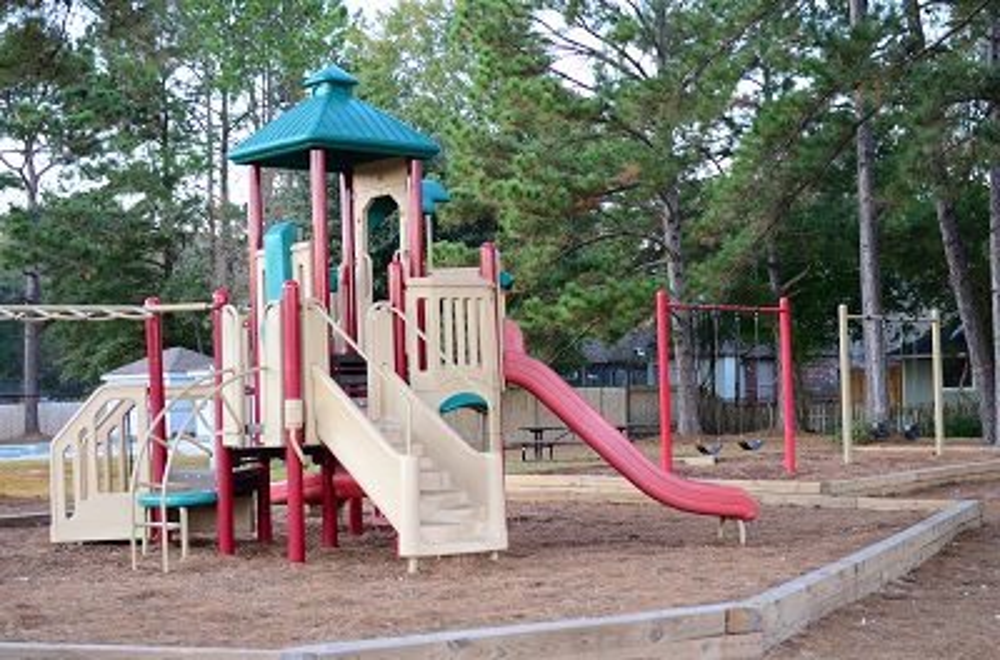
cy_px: 330
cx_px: 500
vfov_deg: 23.6
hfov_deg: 35.2
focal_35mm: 57
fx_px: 1578
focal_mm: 38
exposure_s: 1/80
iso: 640
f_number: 2.8
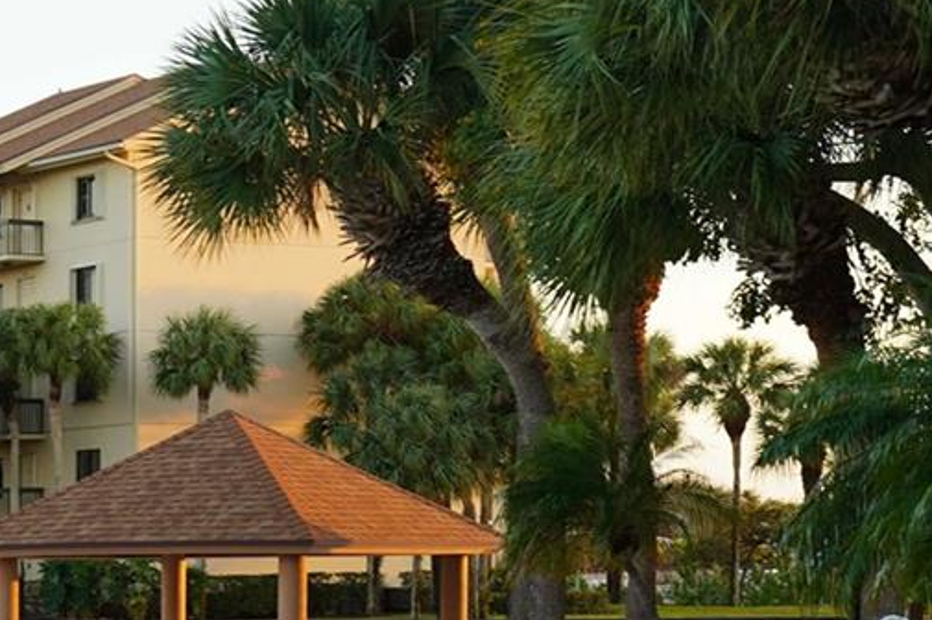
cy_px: 698
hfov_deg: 16.7
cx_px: -480
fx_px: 2872
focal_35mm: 111
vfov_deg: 12.1
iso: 100
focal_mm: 35
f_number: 4.5
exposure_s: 1/60
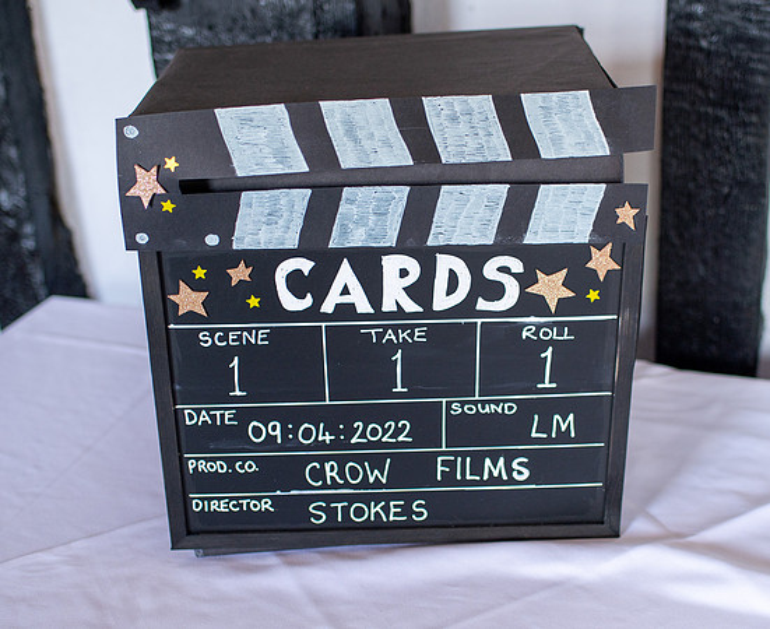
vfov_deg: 28.6
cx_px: 458
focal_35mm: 54
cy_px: 333
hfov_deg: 34.6
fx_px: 1232
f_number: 2.2
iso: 125
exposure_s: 1/200
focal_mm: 35
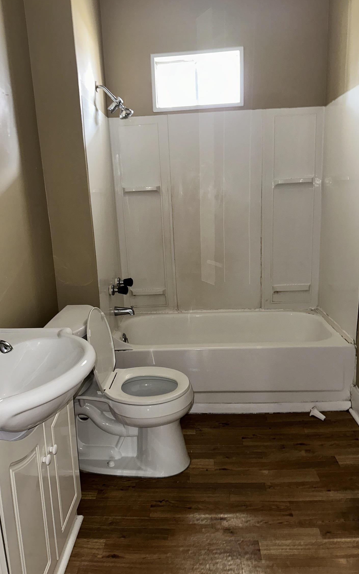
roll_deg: +2.4
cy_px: 286
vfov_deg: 70.4
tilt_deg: -13.3
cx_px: 171
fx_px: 407
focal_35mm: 26
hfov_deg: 47.6
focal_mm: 6.86
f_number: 1.78
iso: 125
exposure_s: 1/12
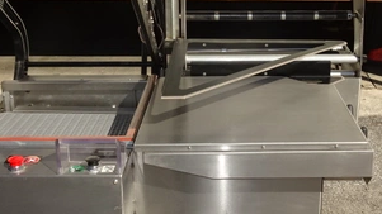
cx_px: 236
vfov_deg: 21.8
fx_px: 557
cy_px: 82
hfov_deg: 37.7
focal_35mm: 55
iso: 80
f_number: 4
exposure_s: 1/800
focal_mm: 6.56
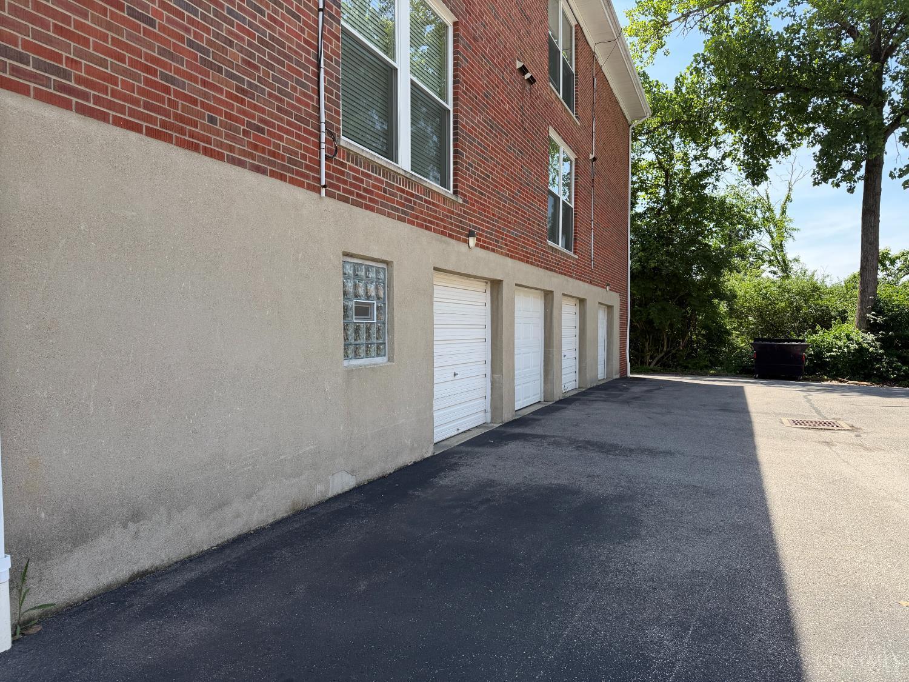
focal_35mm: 24
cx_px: 454
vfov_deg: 56.8
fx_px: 630
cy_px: 341
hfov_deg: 71.6
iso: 100
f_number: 1.78
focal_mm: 6.76
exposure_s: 1/1522
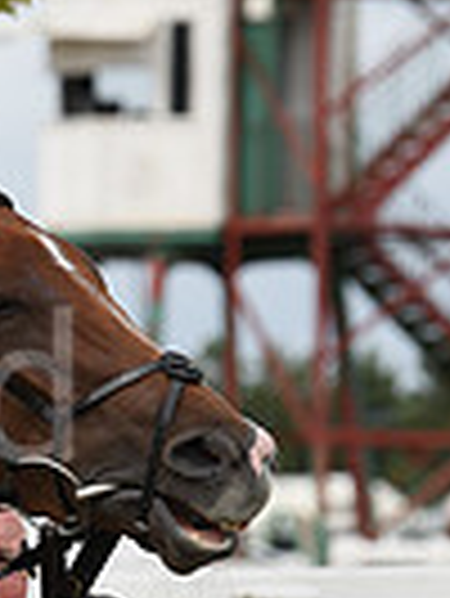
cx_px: -500
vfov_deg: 3.2
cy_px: 429
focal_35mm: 628
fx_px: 10868
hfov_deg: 2.4
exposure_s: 1/1600
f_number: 5.6
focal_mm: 150
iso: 400
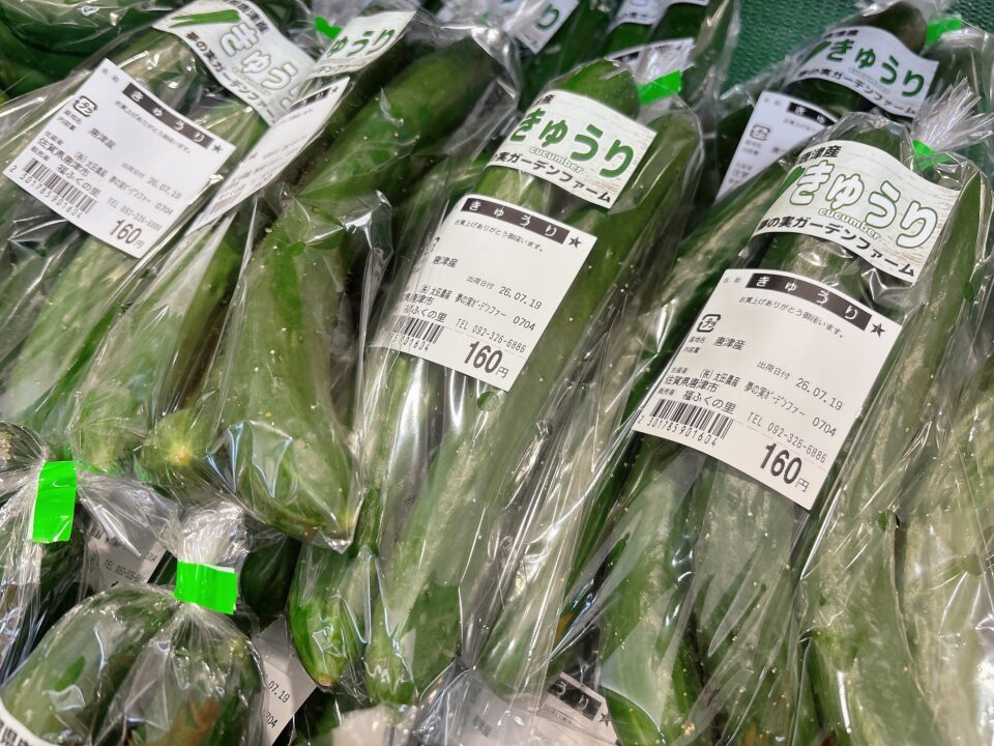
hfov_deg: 67.3
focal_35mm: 26
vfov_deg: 53.1
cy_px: 373
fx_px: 747
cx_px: 497
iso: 80
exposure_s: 1/60
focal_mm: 5.96
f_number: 1.6
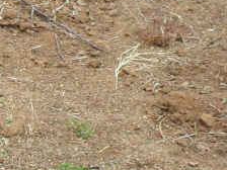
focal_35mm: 278
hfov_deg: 6.7
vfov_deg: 5.3
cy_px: 84
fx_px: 1823
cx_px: -349
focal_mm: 9.3
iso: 100
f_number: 5
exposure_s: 1/125
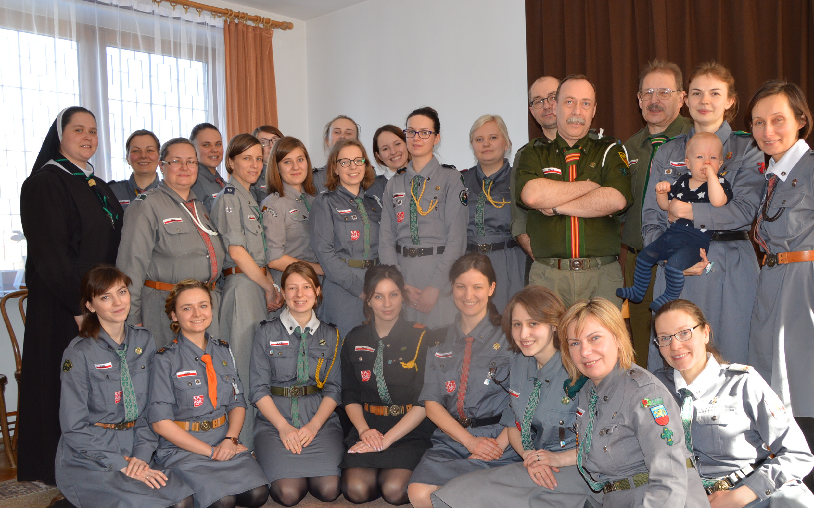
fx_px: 732
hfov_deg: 58.1
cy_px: 321
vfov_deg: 38.1
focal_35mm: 33
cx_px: 424
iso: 400
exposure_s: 1/80
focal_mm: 18
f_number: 4
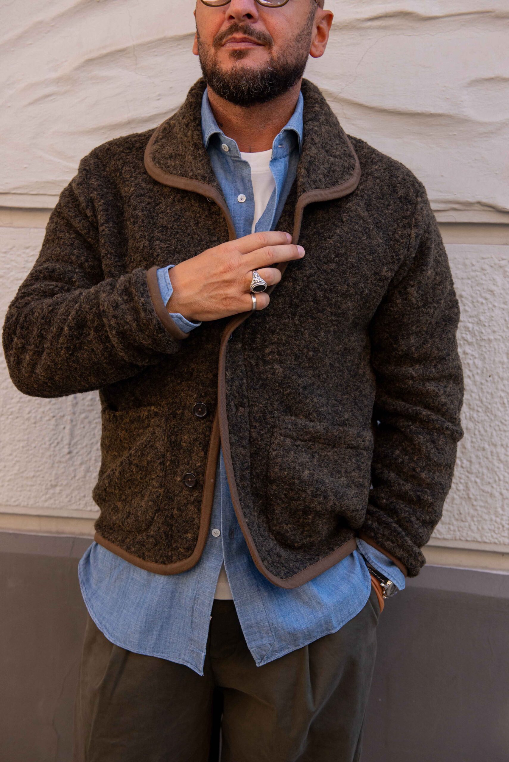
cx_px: 254
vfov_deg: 41.1
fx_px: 1017
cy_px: 381
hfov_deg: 28.1
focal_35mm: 48
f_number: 5.6
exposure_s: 1/500
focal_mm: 48
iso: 800
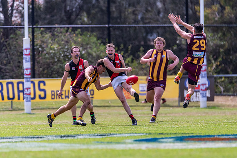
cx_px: 140
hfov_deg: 3.5
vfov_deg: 2.3
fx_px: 3882
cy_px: 100
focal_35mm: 589
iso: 800
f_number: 6.3
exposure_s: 1/2000
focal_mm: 460
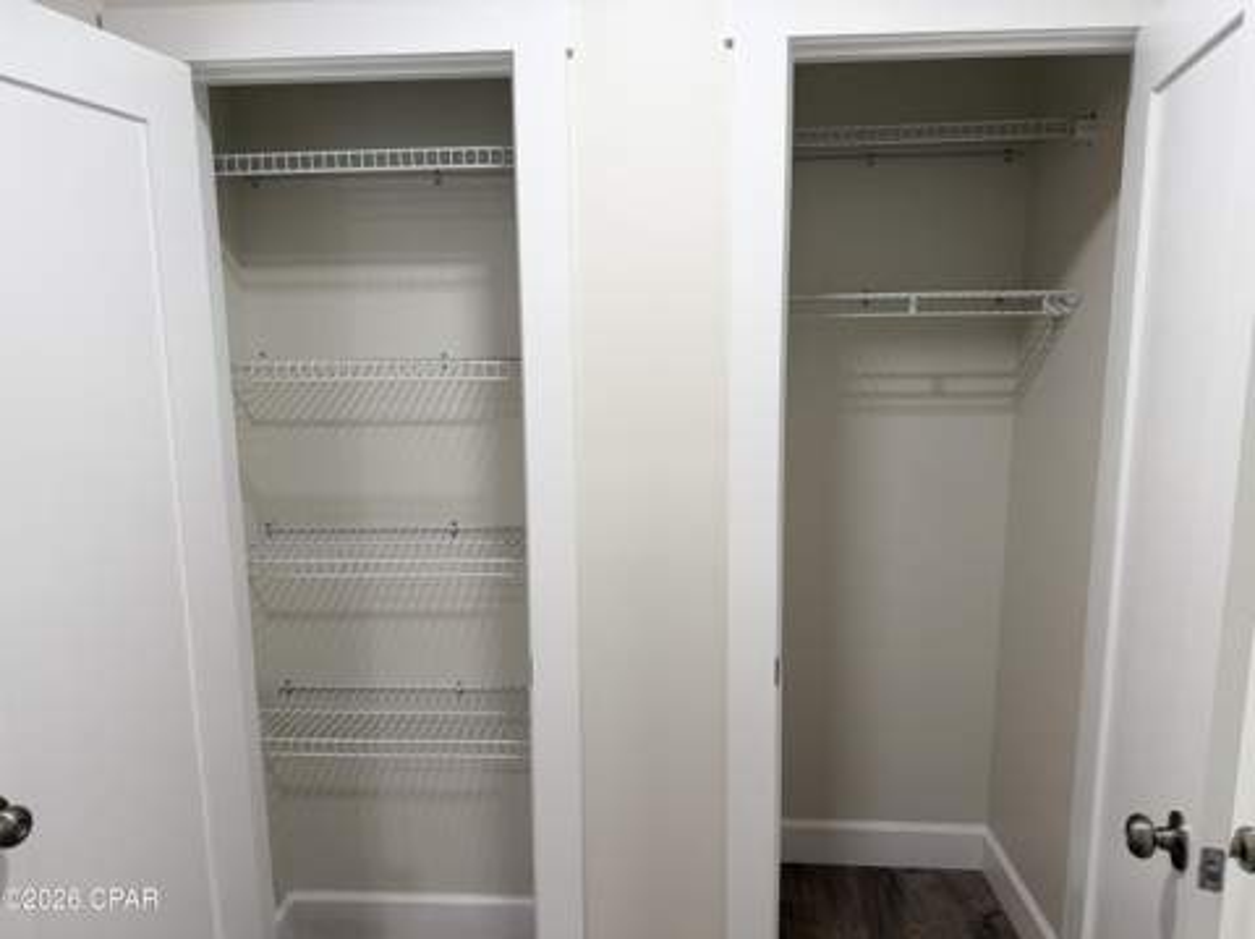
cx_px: 628
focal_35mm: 24
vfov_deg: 56.7
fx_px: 869
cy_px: 470
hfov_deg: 71.7
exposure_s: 1/120
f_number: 1.78
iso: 100
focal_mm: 6.76
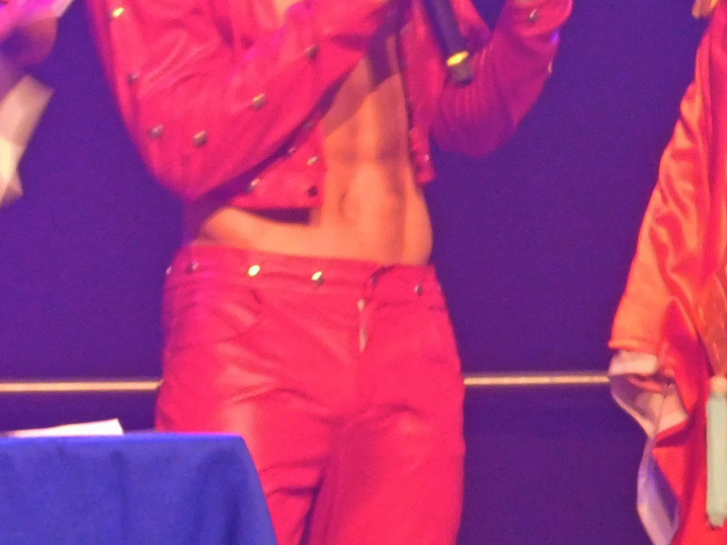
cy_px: -85
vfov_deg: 2.8
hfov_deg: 3.8
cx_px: 45
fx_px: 11022
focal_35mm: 525
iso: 800
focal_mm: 32.7
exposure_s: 1/20
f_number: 5.4
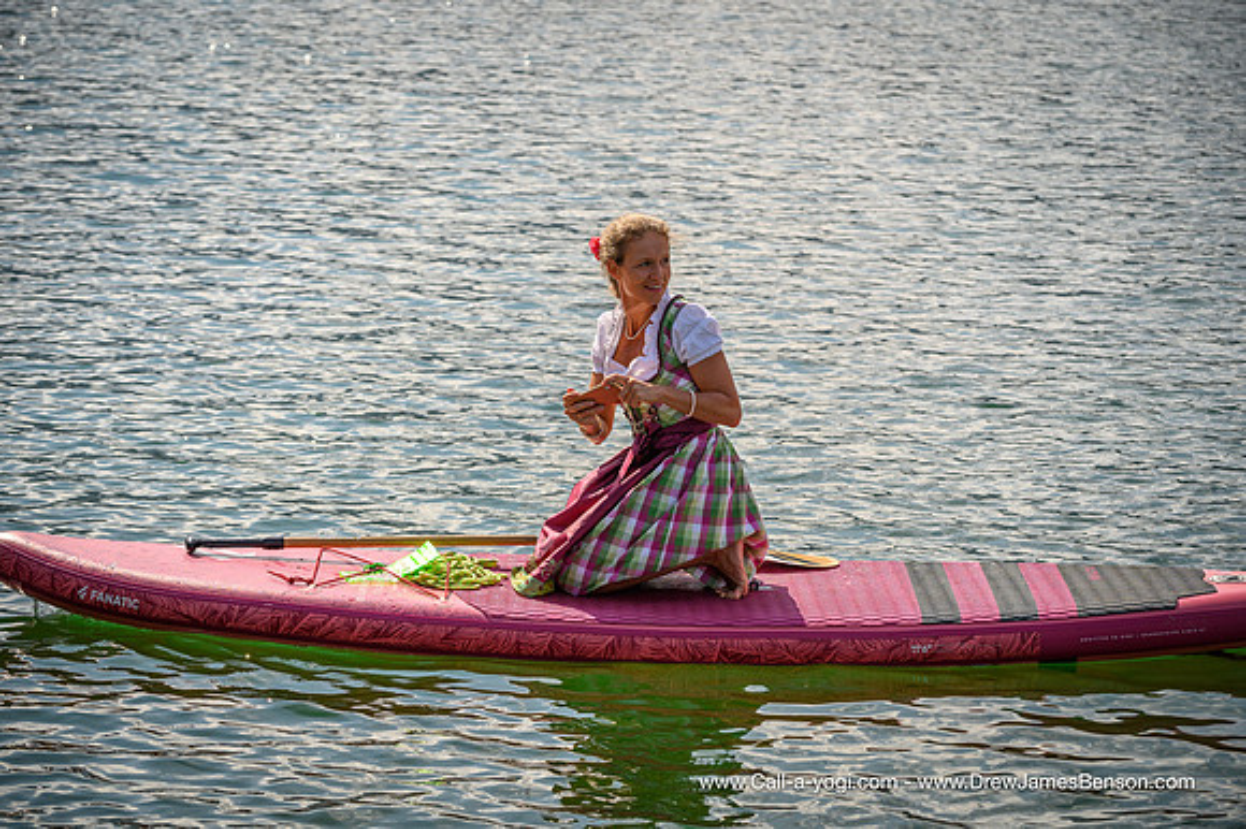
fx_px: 3805
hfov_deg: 18.6
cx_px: 623
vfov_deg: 12.4
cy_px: 414
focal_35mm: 110
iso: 200
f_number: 6.3
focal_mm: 110
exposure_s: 1/640
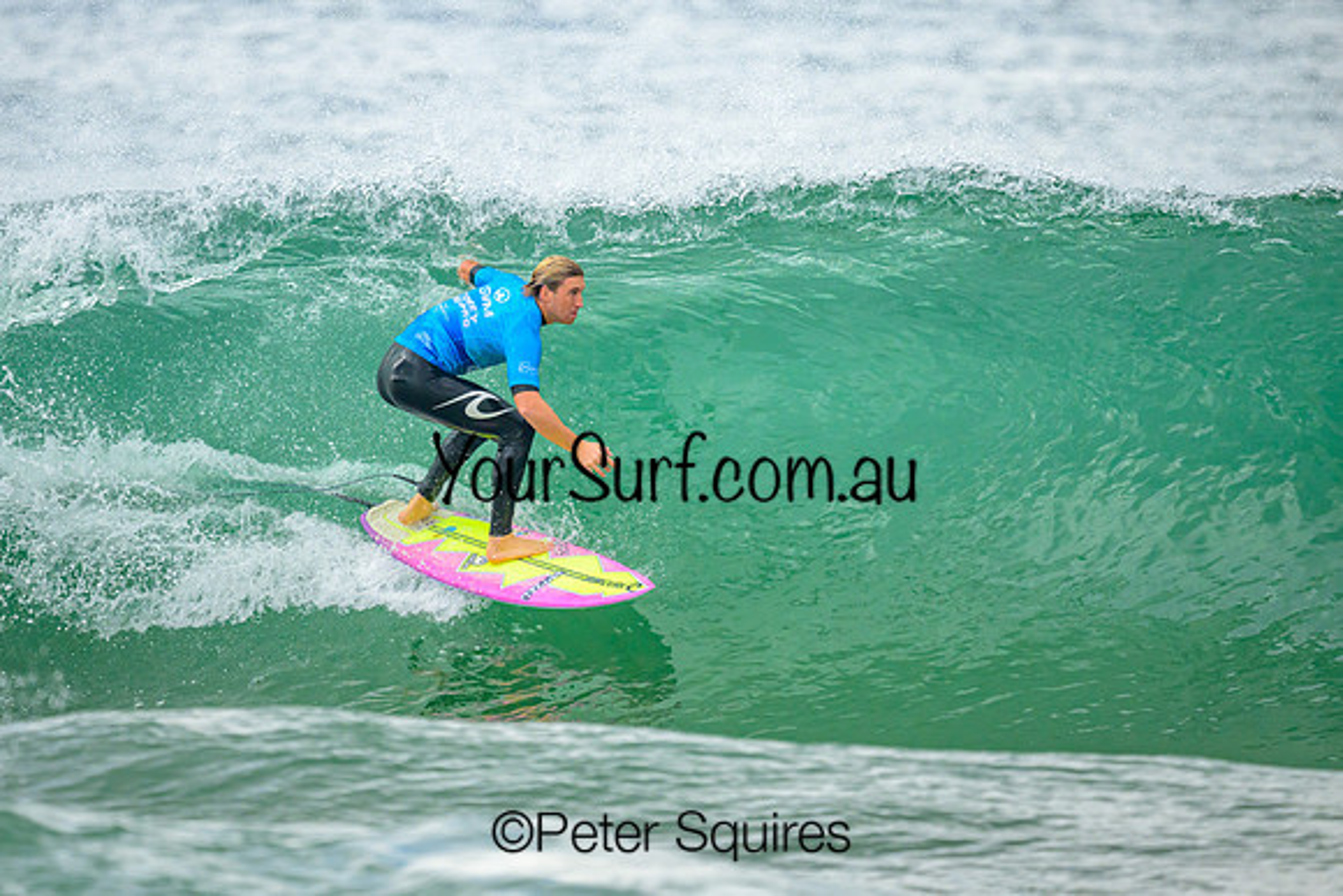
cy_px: 351
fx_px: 37424
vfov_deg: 1.4
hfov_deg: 2.1
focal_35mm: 1003
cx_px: 639
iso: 720
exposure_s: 1/2000
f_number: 6.3
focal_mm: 800
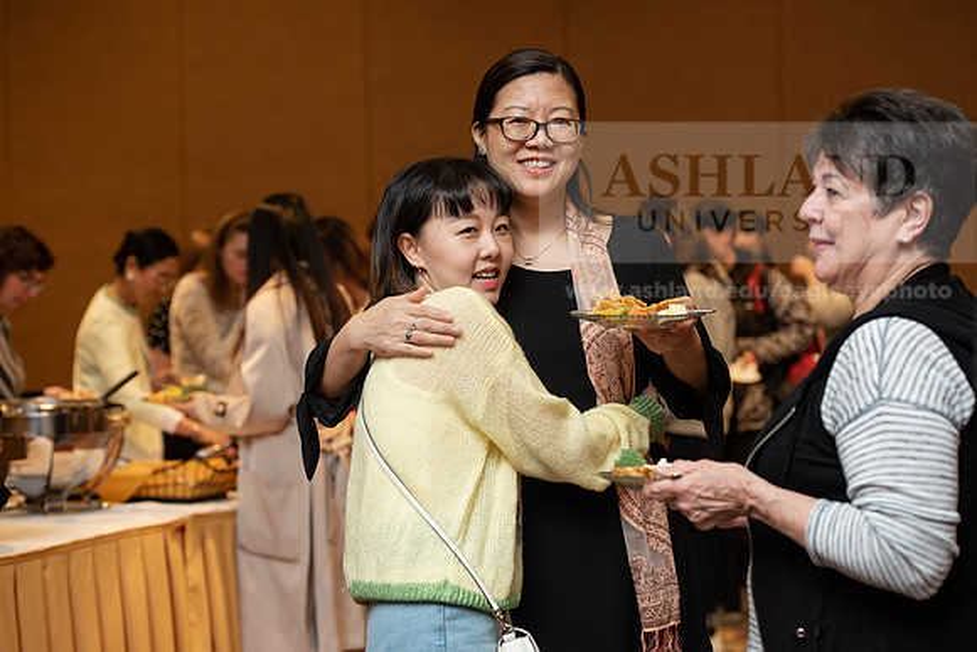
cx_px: 488
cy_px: 326
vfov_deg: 15.9
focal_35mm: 86
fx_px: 2334
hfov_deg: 23.6
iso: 1600
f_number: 4.5
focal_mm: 86
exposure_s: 1/200
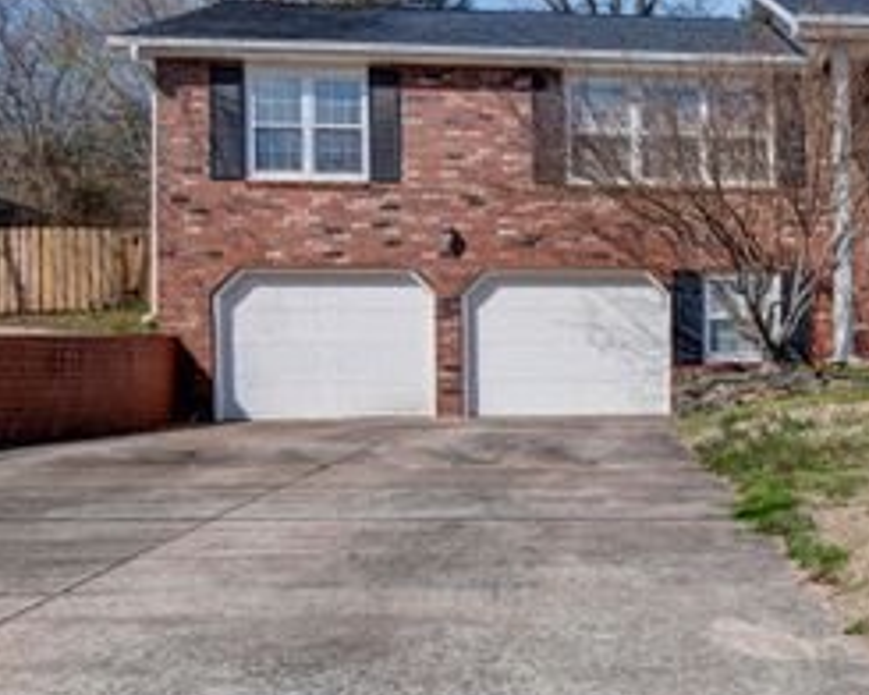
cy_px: 317
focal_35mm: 46
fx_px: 1183
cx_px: 883
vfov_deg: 32.7
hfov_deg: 36.1
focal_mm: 24
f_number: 6.3
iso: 100
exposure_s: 1/800
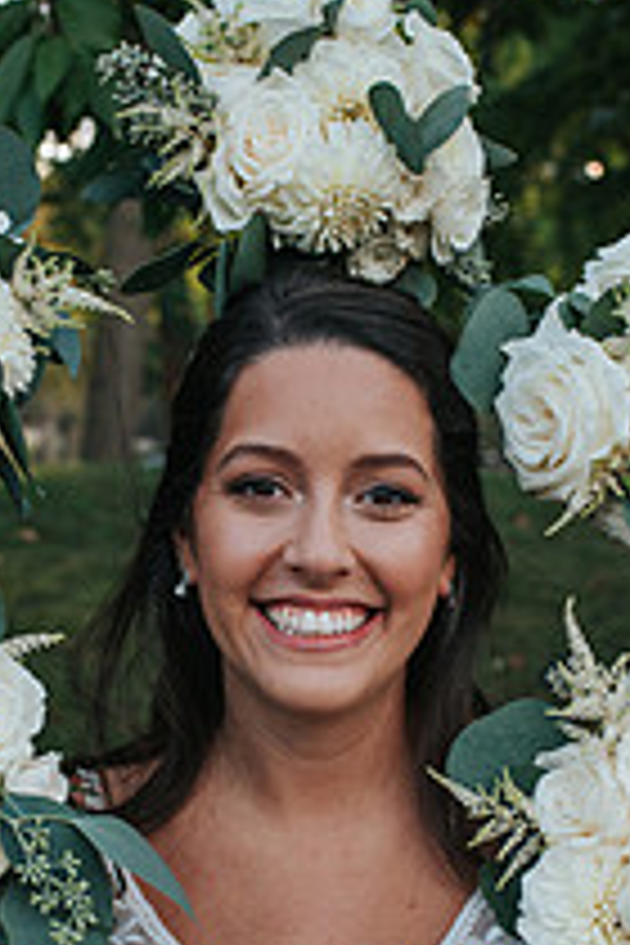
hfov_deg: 18.2
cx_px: 320
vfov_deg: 26.7
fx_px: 1969
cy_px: 693
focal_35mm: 75
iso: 640
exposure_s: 1/1000
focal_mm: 35
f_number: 4
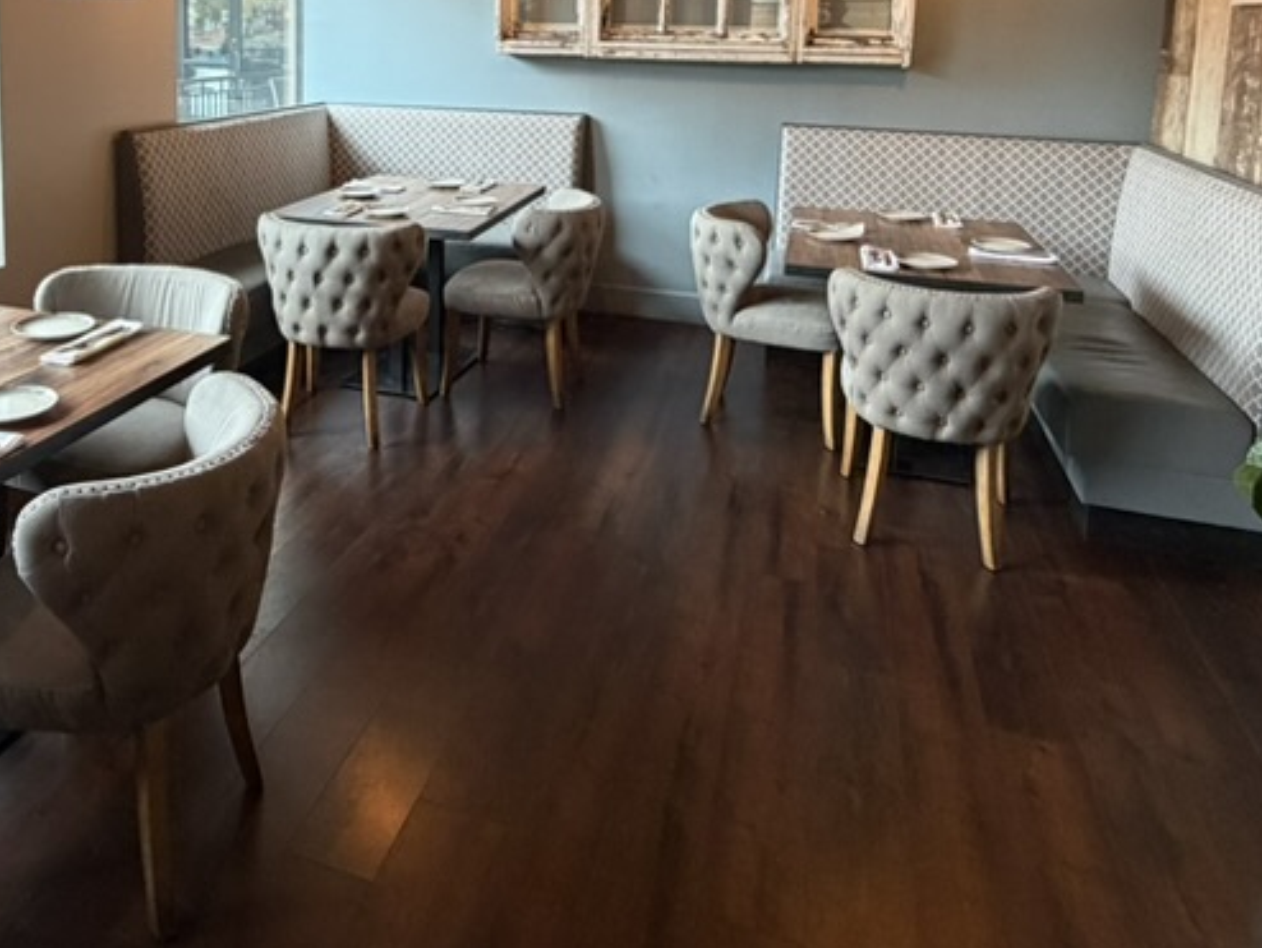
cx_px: 450
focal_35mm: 29
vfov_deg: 45.0
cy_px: 146
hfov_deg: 60.6
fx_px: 1058
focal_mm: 2.22
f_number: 2.2
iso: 400
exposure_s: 1/60
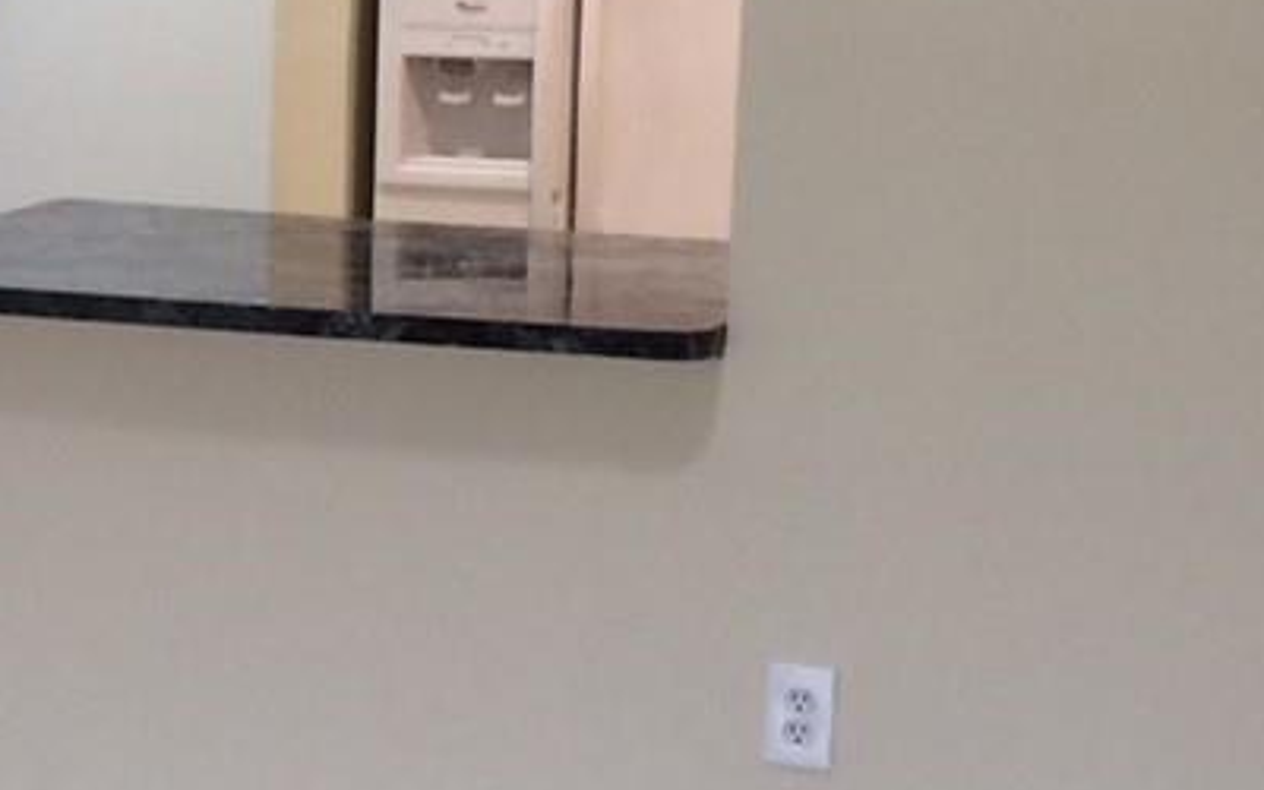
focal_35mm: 123
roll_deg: +1.0
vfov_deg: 10.7
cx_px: -231
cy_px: 386
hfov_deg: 16.3
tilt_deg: -9.7
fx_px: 4237
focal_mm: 4.15
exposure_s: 1/30
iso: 40
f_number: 2.2
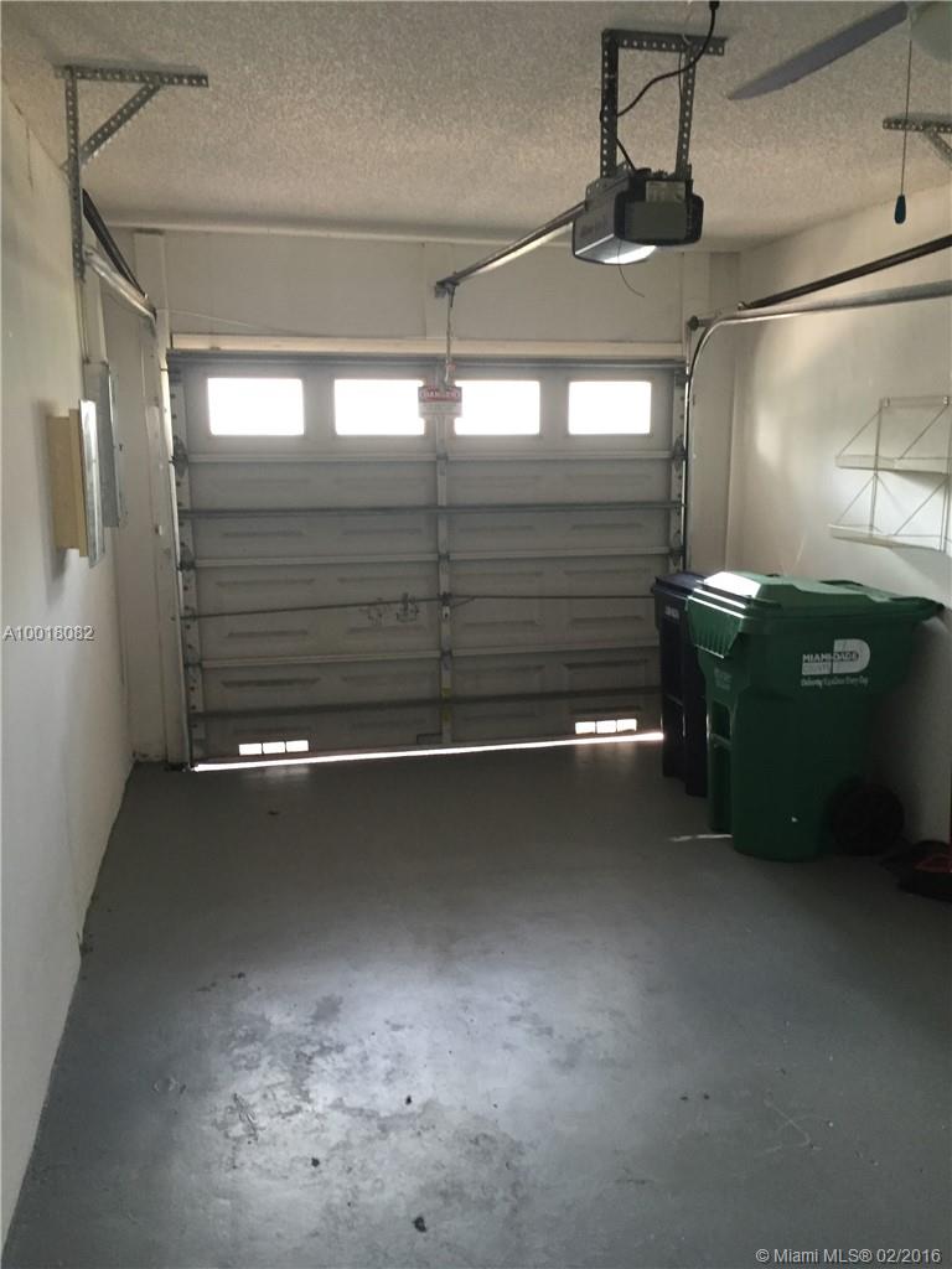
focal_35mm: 29
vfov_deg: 61.7
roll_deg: +0.1
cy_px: 634
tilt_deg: -9.8
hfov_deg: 48.2
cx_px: 476
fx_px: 1063
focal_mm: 4.15
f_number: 2.2
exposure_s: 1/30
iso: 125
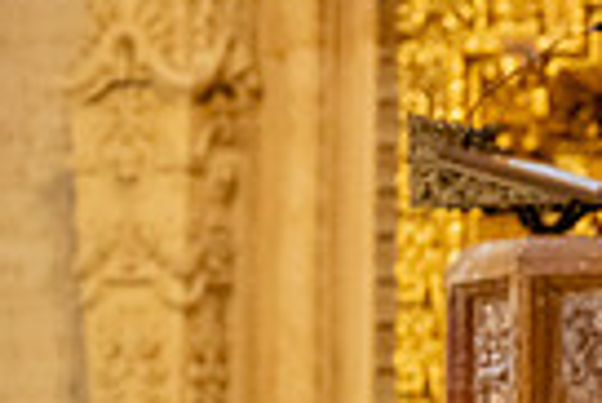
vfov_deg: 4.0
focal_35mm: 339
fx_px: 5675
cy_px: 637
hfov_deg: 6.1
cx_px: 339
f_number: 2.8
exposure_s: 1/200
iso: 2000
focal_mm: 70
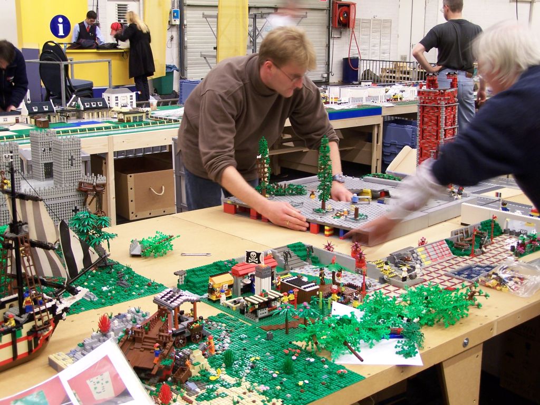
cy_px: 202
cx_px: 270
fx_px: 796
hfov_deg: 37.5
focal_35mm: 51
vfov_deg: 28.6
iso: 80
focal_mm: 8.5
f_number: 3
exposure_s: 1/2
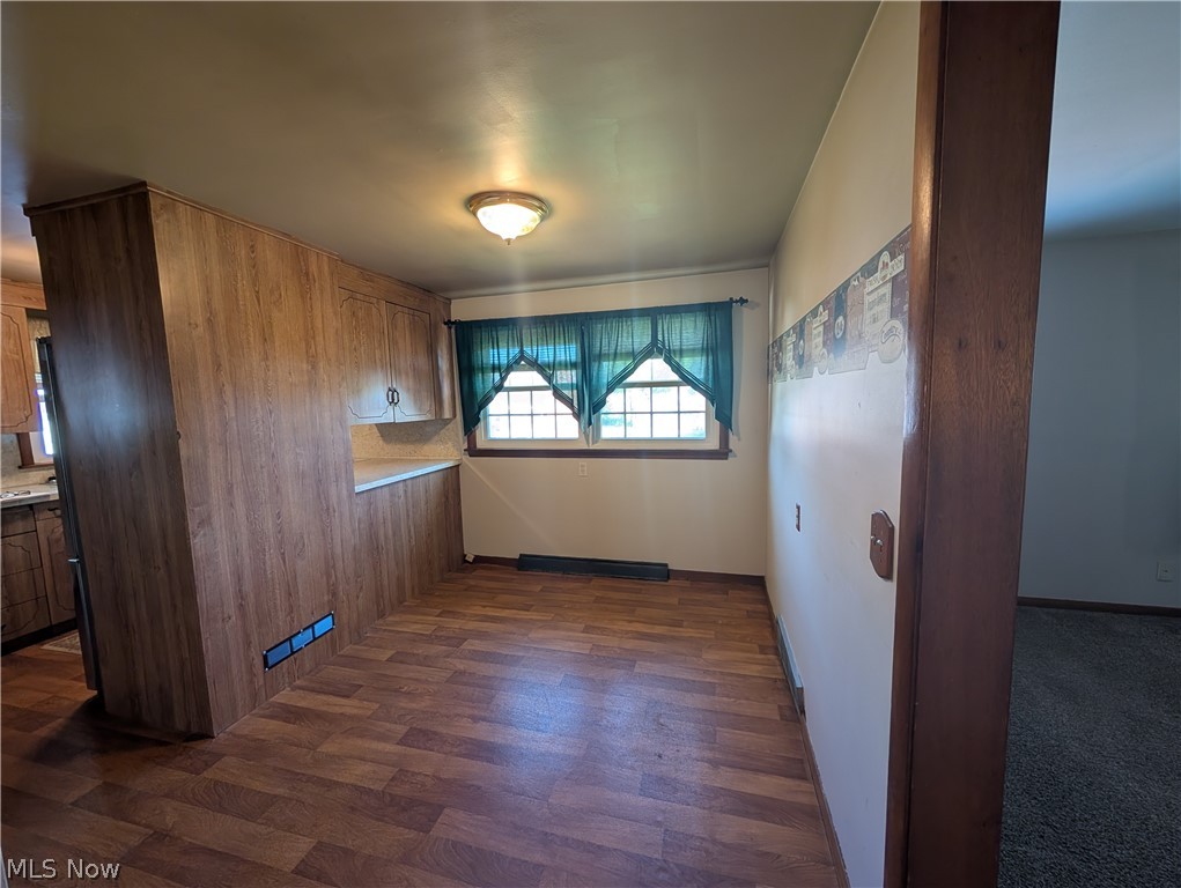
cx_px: 590
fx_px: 410
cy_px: 444
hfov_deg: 110.5
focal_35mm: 12
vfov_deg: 94.6
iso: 59
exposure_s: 1/40
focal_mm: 2.02
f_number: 1.7
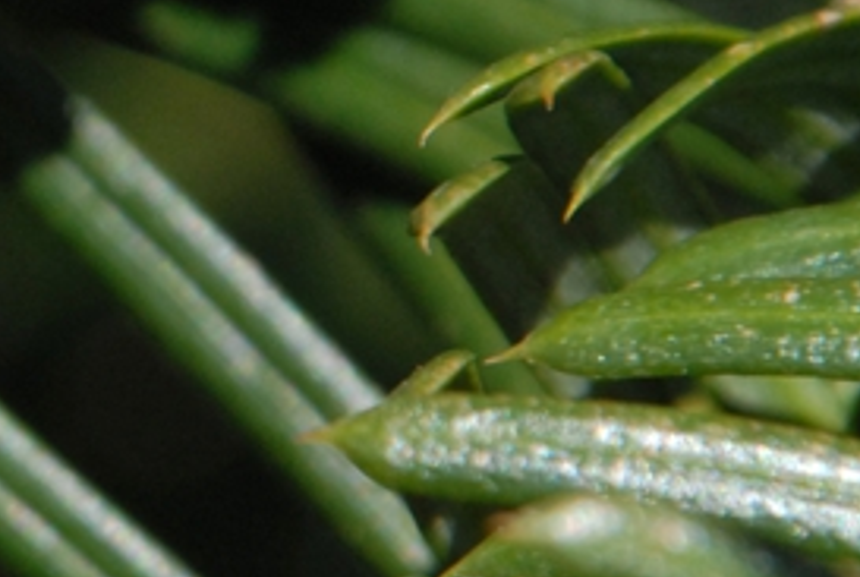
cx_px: -466
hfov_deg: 1.2
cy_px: -147
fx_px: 40318
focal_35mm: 1685
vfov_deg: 0.8
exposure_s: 1/350
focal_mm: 300
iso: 400
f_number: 10
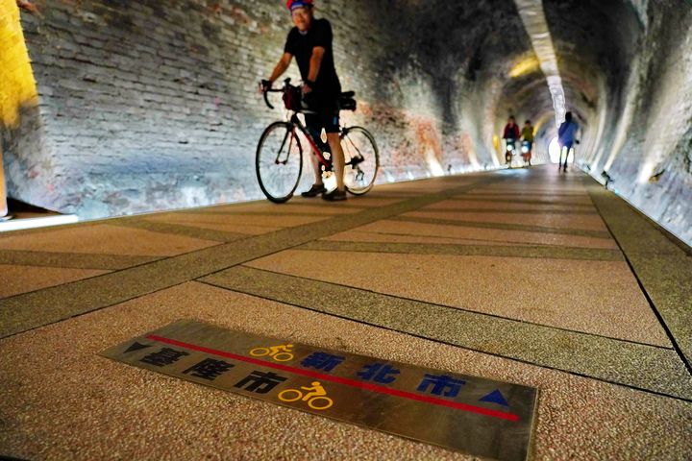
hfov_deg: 73.7
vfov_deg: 53.1
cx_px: 346
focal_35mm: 24
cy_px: 230
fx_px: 461
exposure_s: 1/50
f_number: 4
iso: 3200
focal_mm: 24
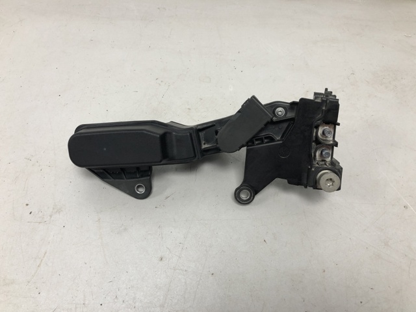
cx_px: 208
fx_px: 336
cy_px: 156
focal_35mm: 28
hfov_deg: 63.4
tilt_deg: -50.3
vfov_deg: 49.7
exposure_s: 1/33
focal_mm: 4
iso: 40
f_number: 1.8
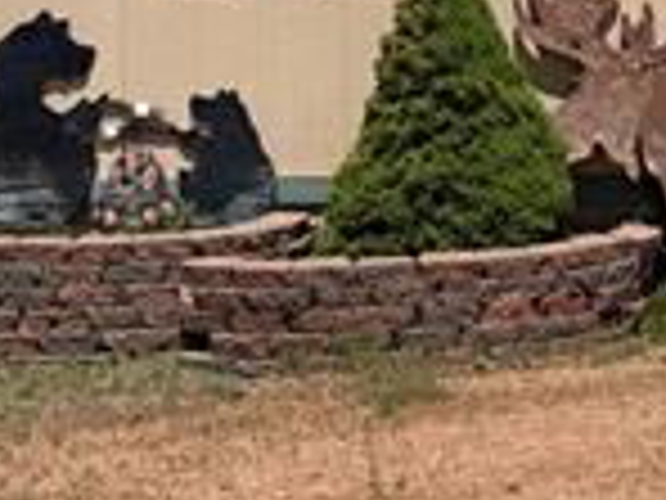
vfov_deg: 14.0
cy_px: 7
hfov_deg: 18.8
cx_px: 472
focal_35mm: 104
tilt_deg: +1.6
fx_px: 2001
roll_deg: +1.1
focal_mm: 6.76
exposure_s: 1/6711
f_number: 1.78
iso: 80
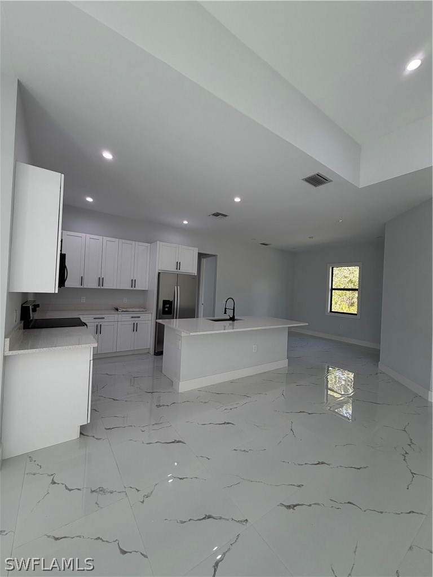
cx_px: 216
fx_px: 233
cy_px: 288
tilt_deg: +1.2
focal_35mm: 14
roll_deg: -2.0
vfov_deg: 102.1
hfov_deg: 85.7
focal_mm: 2.22
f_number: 2.2
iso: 80
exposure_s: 1/120
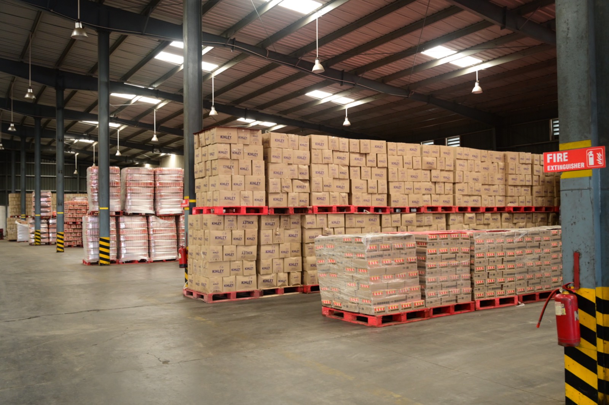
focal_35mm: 32
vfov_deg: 40.5
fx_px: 549
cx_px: 304
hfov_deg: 58.0
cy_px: 202
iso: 2000
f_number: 4.5
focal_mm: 32.5
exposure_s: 1/40
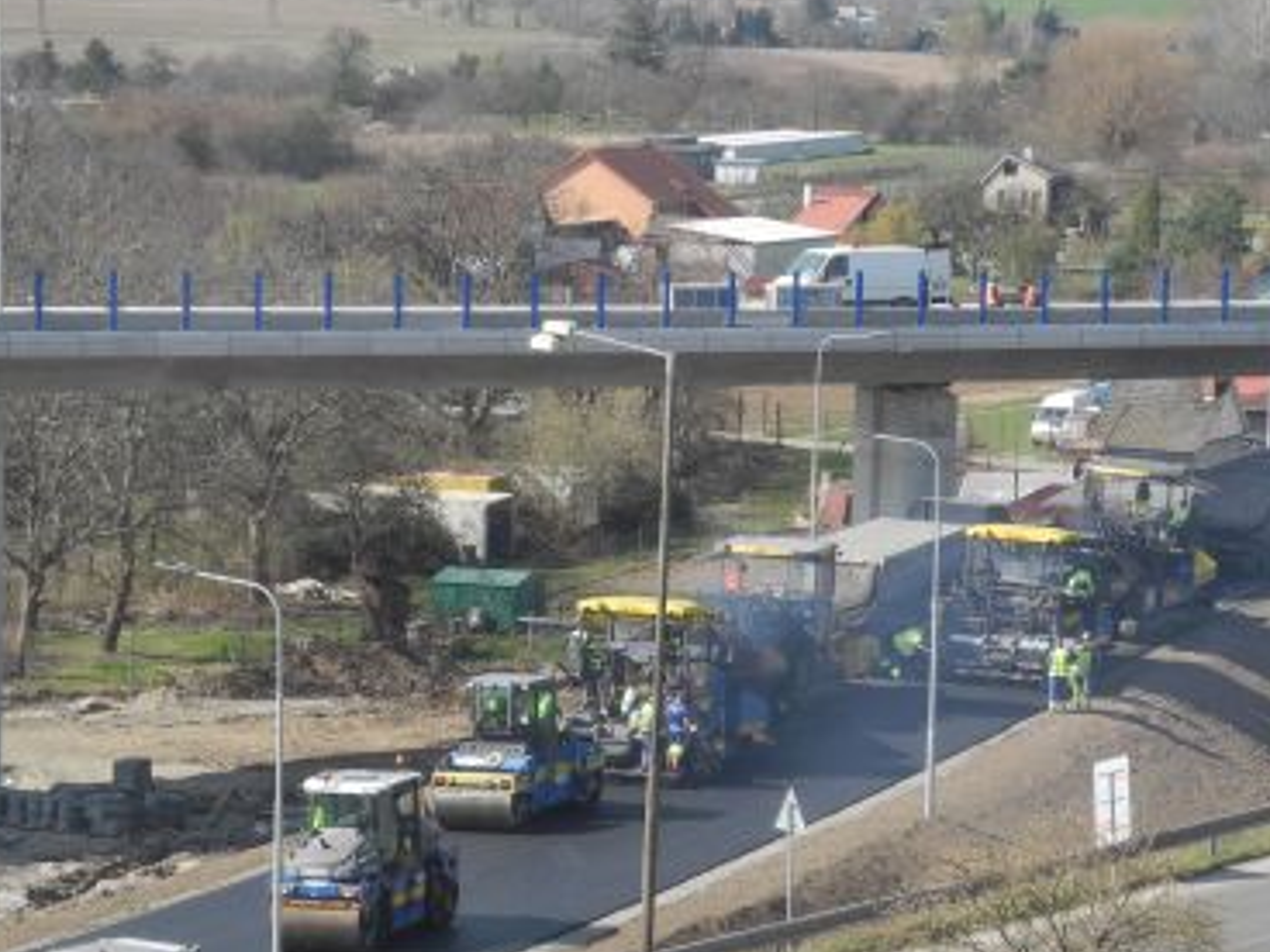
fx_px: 5430
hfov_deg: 13.3
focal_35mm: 148
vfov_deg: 10.0
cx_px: 725
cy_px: 607
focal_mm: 18.1
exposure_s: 1/345
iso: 100
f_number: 4
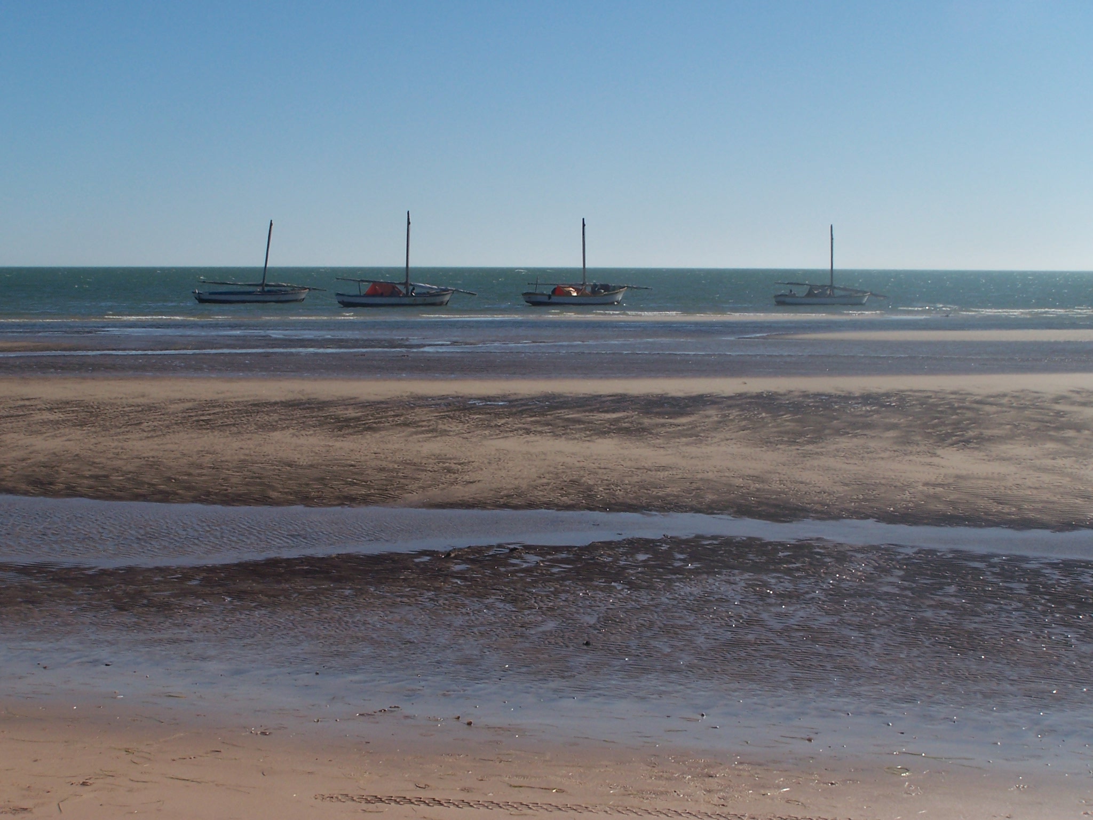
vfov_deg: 22.9
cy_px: 410
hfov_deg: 30.3
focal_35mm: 64
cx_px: 546
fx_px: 2021
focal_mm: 10.7
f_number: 6.3
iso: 80
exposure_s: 1/800
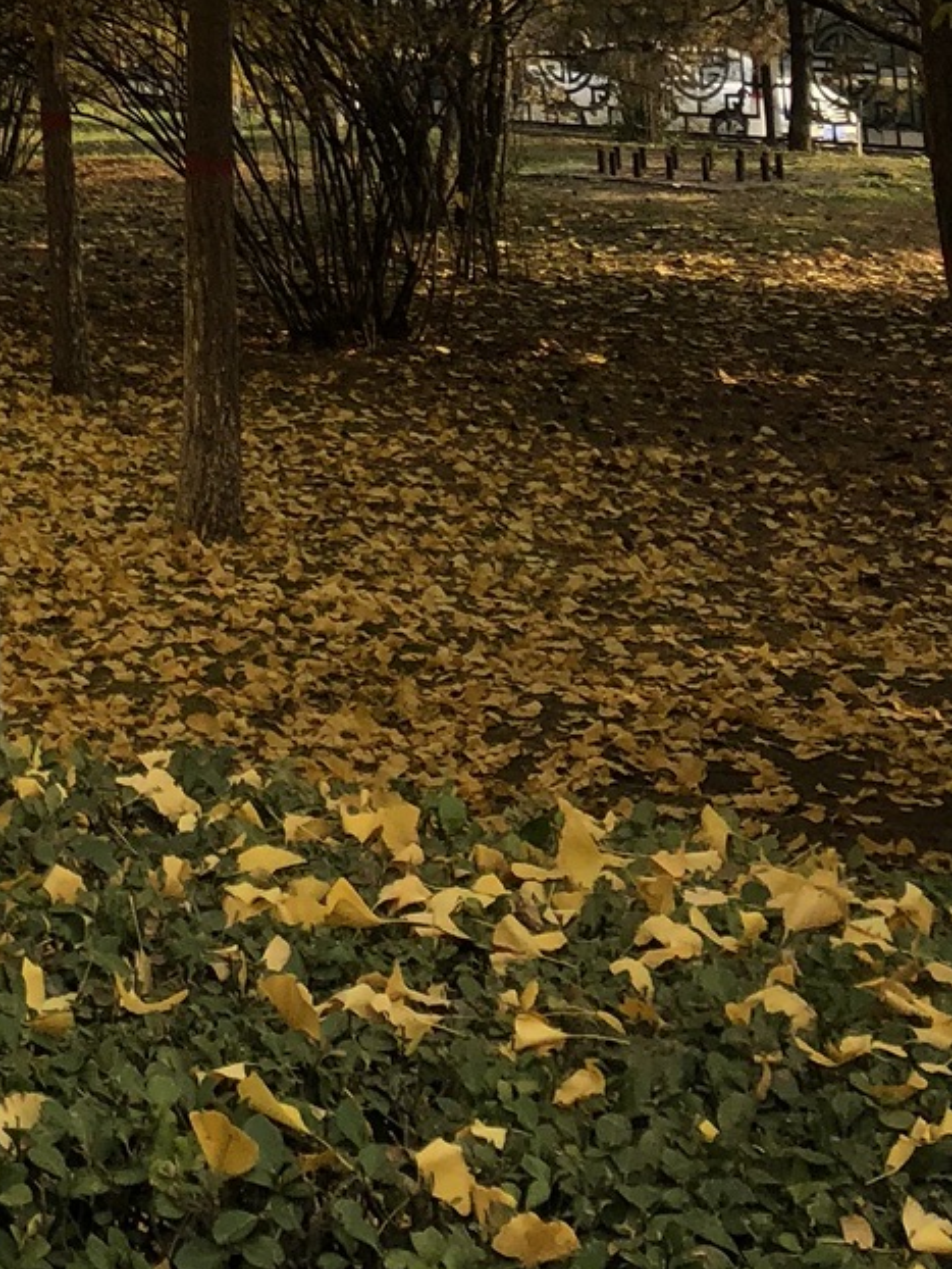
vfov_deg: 18.9
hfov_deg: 15.1
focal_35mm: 90
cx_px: -536
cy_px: -690
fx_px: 3298
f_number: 1.8
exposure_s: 1/545
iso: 20
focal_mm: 3.99
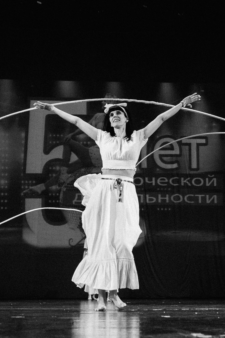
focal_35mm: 65
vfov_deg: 30.9
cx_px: 106
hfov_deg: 20.9
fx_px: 610
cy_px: 181
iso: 1600
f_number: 3.6
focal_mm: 24.3
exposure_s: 1/250
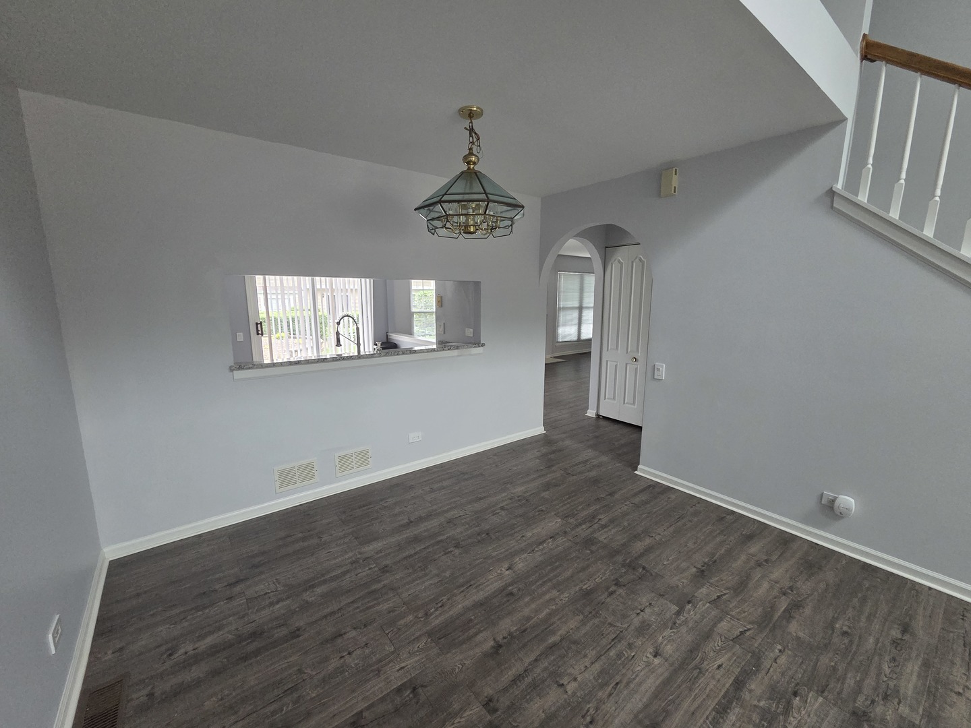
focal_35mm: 13
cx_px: 486
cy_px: 364
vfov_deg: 89.9
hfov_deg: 106.2
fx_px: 365
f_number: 2.2
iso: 640
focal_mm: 2.2
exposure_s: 1/60
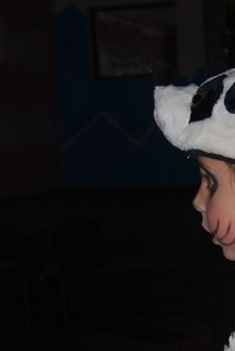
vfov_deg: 15.8
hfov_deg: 10.6
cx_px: 289
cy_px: 336
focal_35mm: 128
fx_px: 1248
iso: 200
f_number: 3.8
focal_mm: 23
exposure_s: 1/60
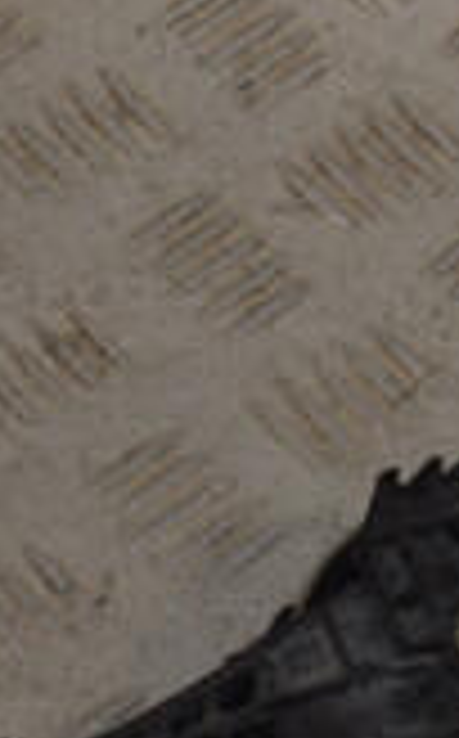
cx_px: 328
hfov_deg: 7.8
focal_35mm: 168
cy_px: 738
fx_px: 3374
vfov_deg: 12.3
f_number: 9
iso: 800
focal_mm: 30
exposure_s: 1/200
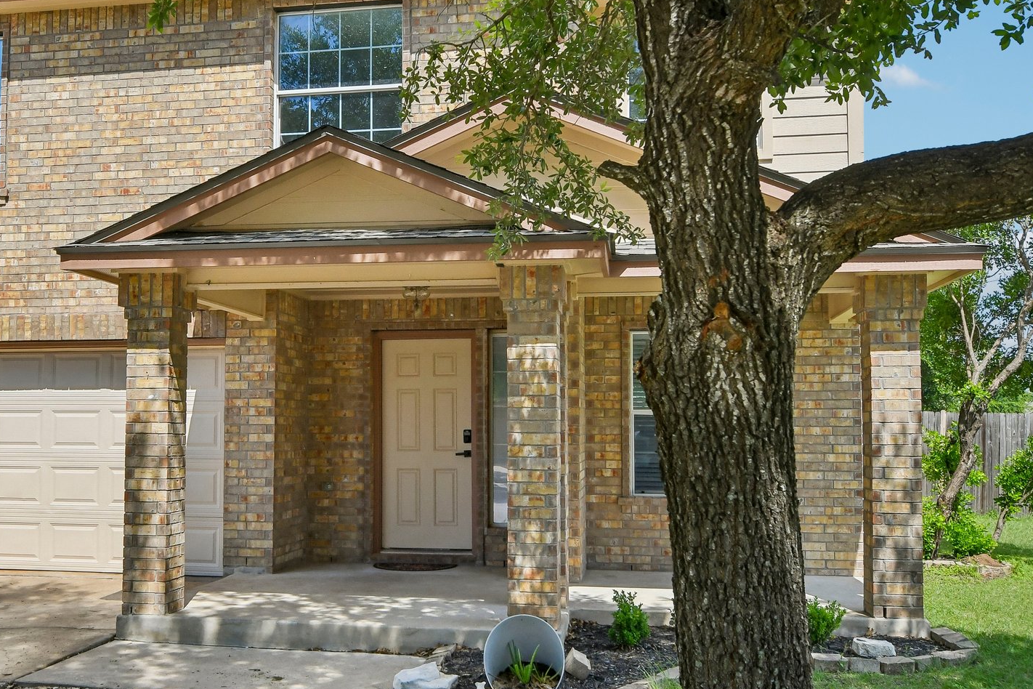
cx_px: 317
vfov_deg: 35.9
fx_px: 1054
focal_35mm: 37
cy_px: 241
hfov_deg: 51.0
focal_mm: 17
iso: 400
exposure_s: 1/1000
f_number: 8
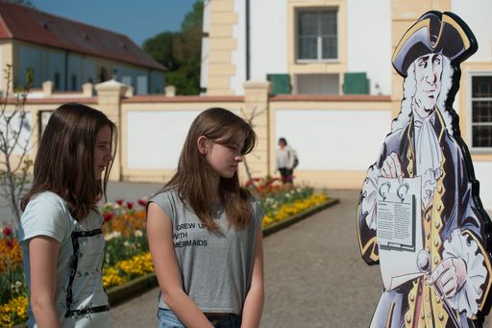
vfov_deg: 19.4
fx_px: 956
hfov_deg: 28.9
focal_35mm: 70
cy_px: 164
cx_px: 246
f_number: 5.6
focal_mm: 70
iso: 200
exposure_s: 1/3200
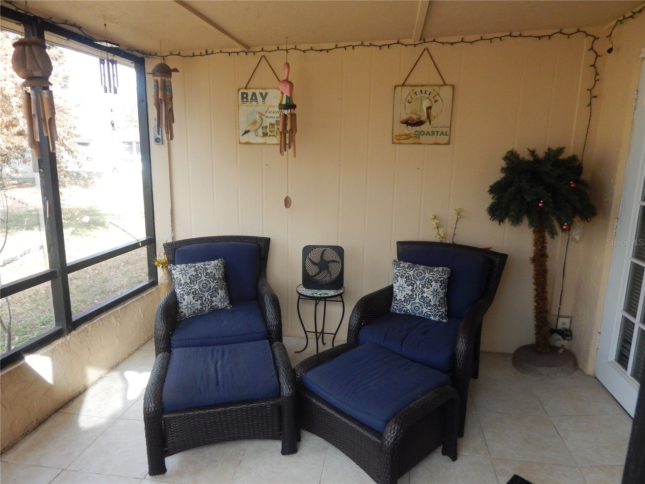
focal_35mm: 22
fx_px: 410
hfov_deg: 76.4
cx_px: 322
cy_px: 242
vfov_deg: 61.1
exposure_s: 1/250
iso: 400
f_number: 3
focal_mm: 4
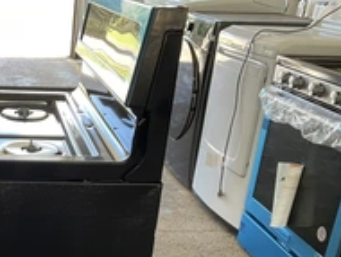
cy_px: 268
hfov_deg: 29.8
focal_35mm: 61
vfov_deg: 22.9
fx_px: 602
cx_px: 11
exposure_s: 1/60
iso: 50
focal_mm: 3
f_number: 1.8
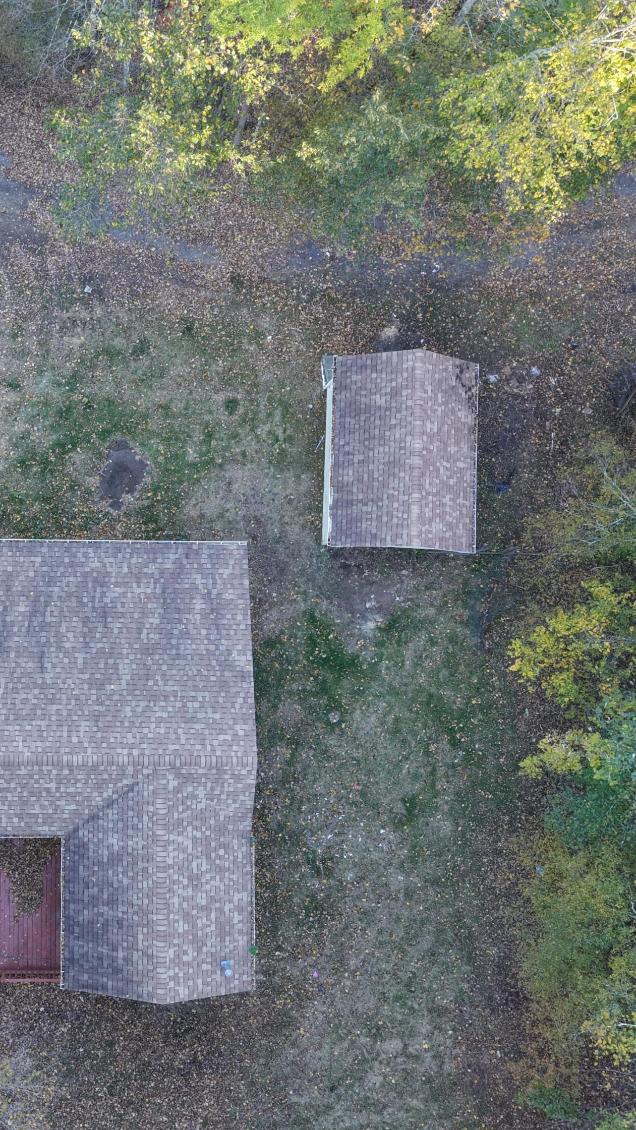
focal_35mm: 35
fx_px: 1049
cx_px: 61
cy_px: 566
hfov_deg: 32.0
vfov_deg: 56.6
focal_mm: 8.67
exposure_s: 1/200
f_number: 1.8
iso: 280
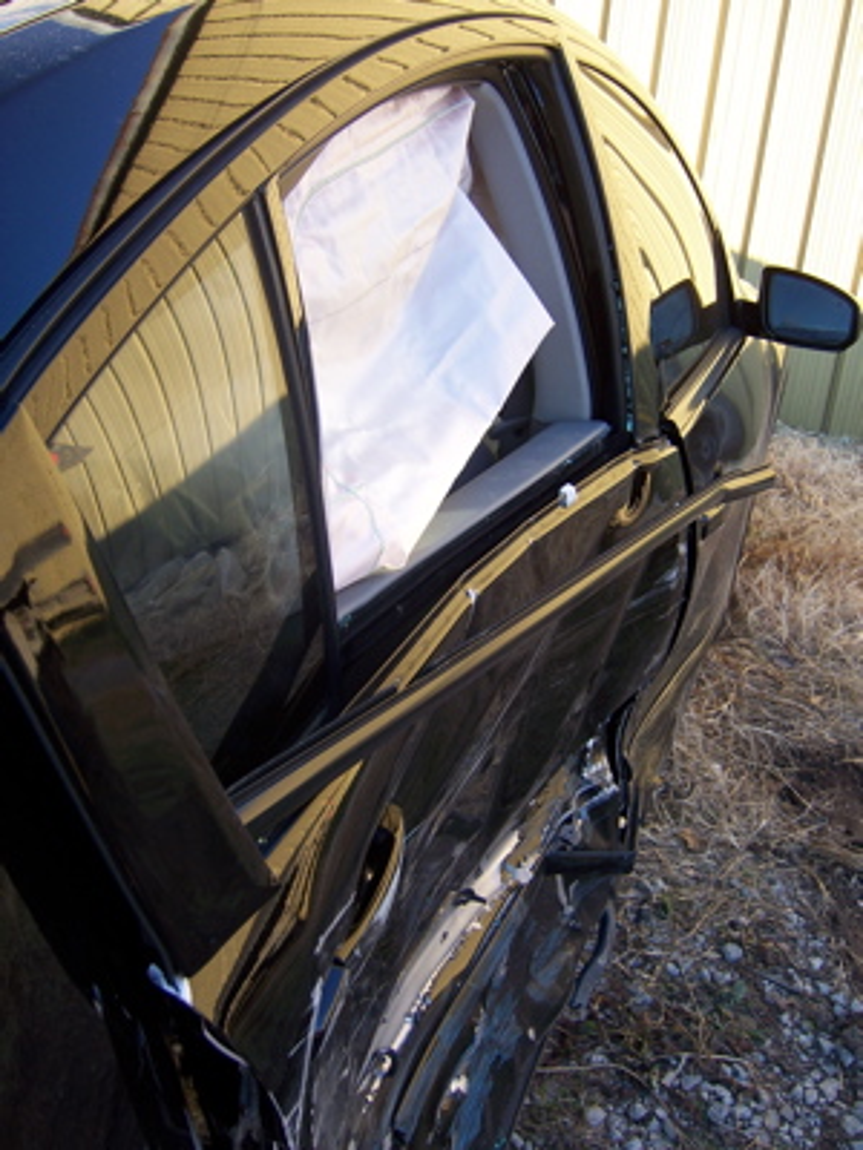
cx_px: 432
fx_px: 1197
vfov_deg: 51.4
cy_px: 575
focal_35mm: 36
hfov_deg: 39.7
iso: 80
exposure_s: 1/100
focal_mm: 6.2
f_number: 2.8
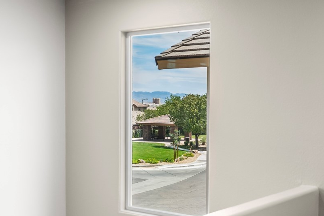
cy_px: 107
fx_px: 513
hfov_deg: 35.1
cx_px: 160
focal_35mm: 57
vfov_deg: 23.8
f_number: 2.8
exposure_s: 1/200
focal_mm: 28
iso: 400
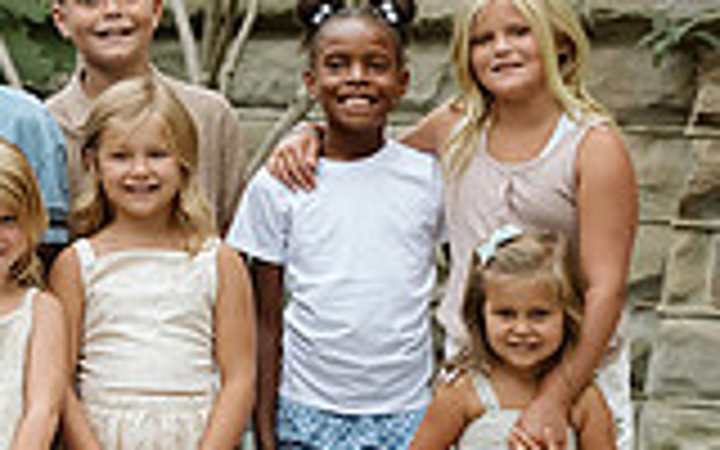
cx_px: -436
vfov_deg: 6.0
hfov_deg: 9.2
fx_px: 4317
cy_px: 26
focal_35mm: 220
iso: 1000
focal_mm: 50
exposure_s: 1/400
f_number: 2.8
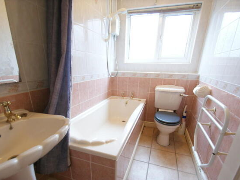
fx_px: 118
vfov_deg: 74.7
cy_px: 86
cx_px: 115
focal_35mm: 17
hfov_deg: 91.0
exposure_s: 1/5
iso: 400
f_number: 3.5
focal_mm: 10
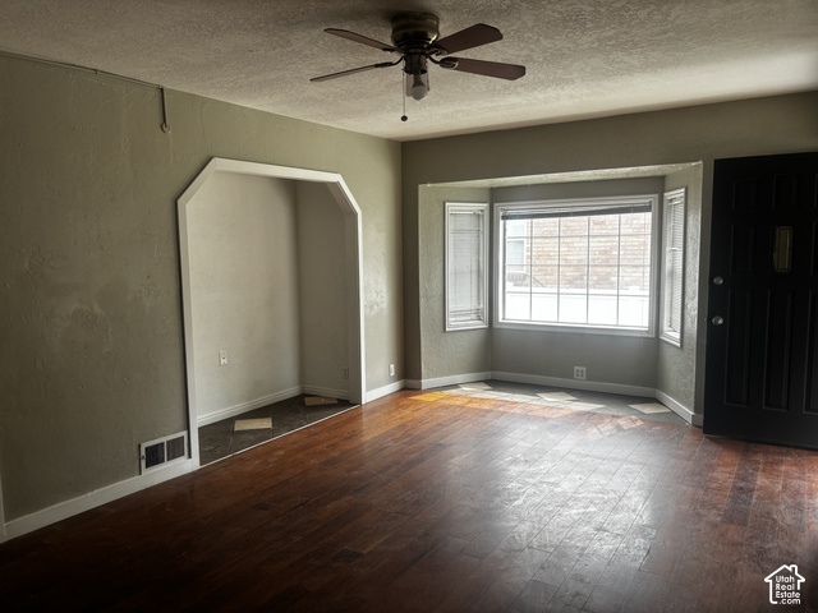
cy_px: 306
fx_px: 614
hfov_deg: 67.3
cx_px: 409
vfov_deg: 53.1
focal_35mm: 26
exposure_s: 1/121
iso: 40
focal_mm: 5.96
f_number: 1.6
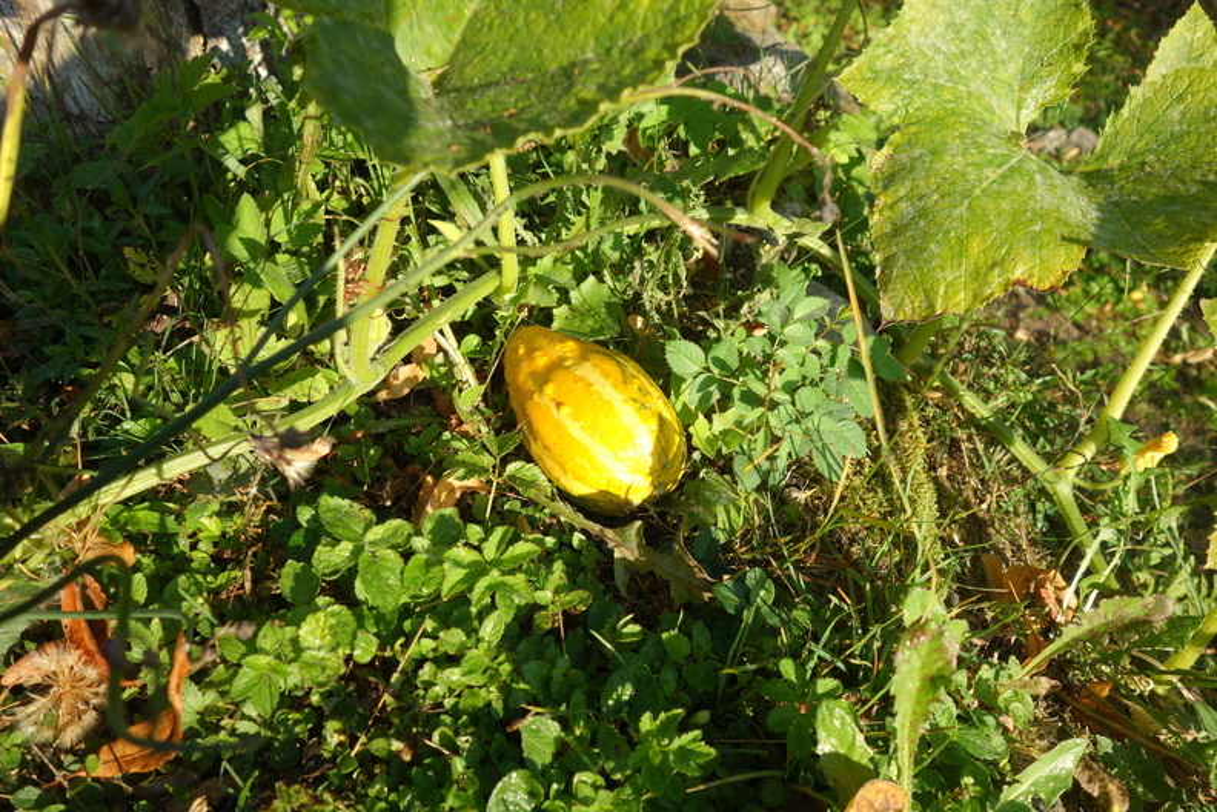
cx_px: 608
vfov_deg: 46.4
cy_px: 406
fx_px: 946
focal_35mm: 28
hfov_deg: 65.5
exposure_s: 1/320
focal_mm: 10.4
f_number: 4
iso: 125
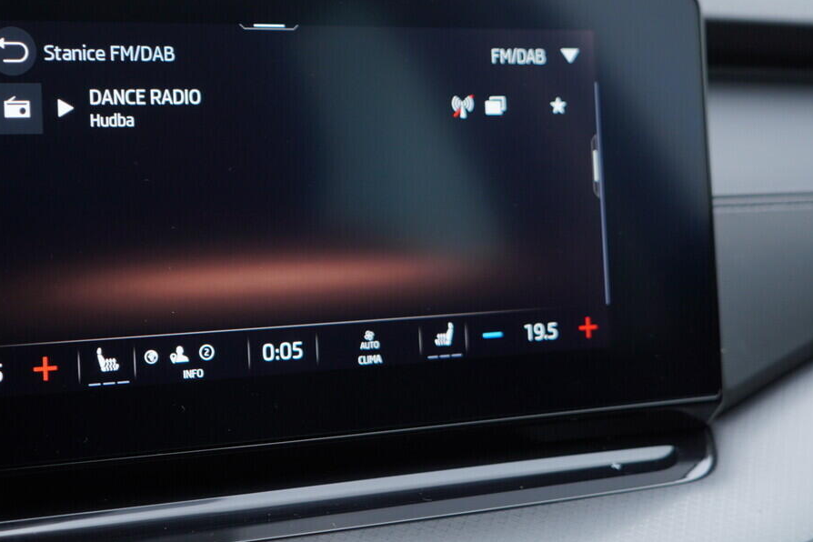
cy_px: 166
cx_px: 214
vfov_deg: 23.2
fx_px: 1310
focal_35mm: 58
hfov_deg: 33.9
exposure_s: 1/50
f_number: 3.2
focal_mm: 24
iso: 125
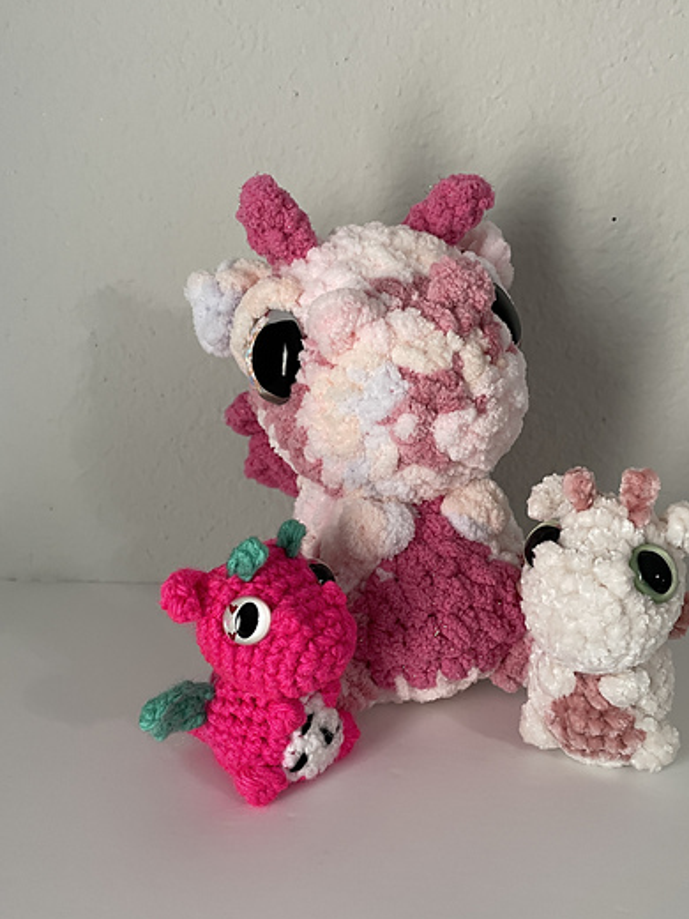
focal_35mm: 32
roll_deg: -0.8
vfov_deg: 56.8
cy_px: 463
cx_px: 410
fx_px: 849
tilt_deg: -19.5
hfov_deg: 44.0
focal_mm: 4.2
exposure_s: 1/60
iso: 200
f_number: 1.6
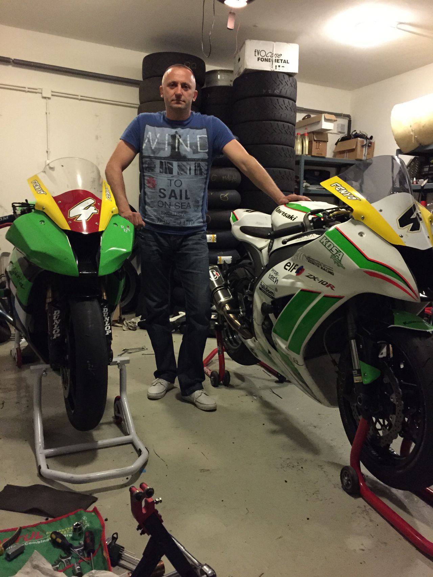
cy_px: 288
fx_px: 484
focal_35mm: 29
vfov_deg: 61.7
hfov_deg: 48.2
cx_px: 216
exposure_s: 1/17
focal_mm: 4.15
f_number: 2.2
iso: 400
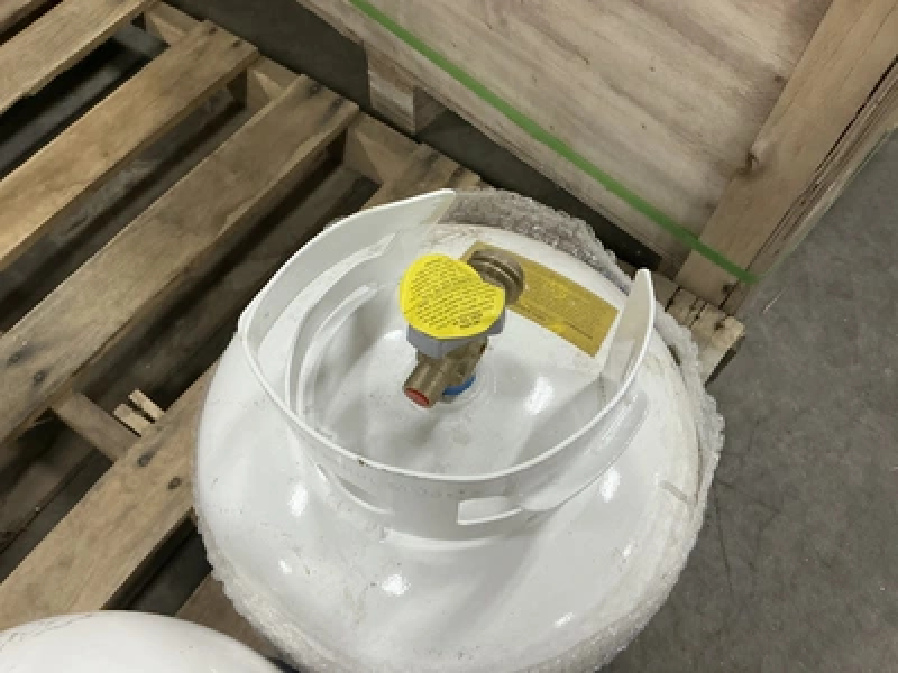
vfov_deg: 49.7
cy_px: 336
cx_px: 449
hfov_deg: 63.4
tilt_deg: -63.0
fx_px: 726
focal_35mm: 28
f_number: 1.8
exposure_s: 1/60
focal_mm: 3
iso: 160
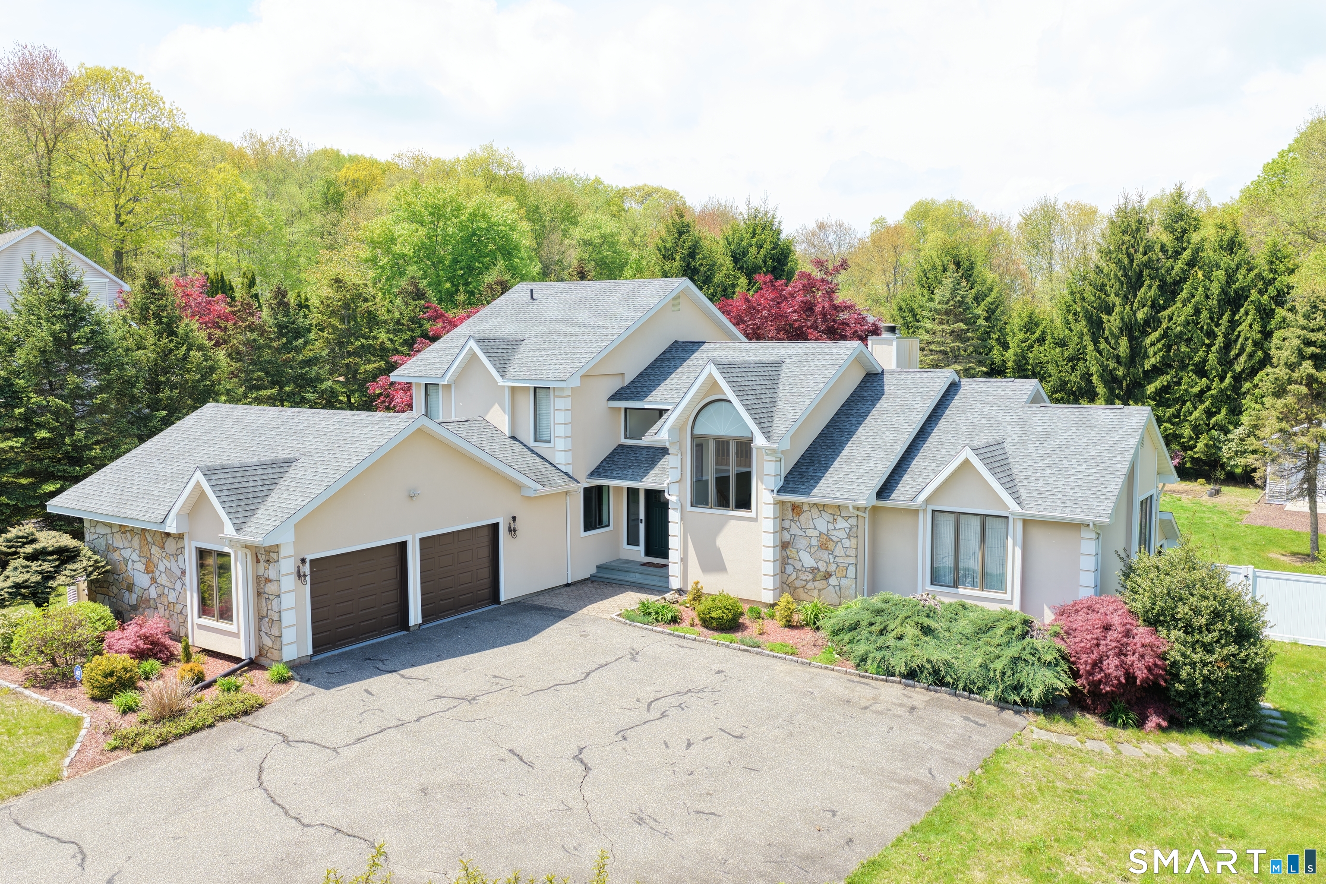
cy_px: 442
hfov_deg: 65.5
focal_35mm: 28
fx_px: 1031
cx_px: 663
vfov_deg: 46.4
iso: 200
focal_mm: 14.45
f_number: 2.8
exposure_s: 1/400
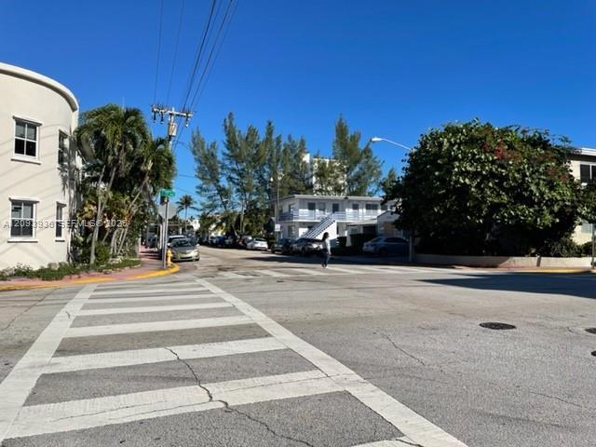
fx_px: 448
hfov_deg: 67.3
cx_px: 298
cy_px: 224
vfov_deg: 53.1
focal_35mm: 26
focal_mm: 4.2
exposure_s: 1/4831
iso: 32
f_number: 1.6
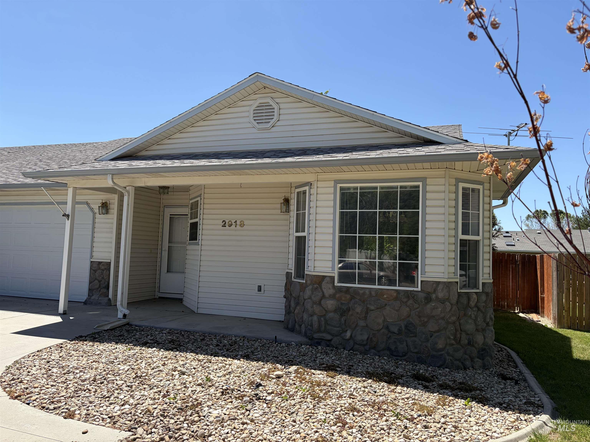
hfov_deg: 67.3
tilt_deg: +5.5
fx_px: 443
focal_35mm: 26
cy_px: 221
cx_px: 295
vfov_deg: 53.1
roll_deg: -2.4
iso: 50
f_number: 1.6
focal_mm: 5.96
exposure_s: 1/3448
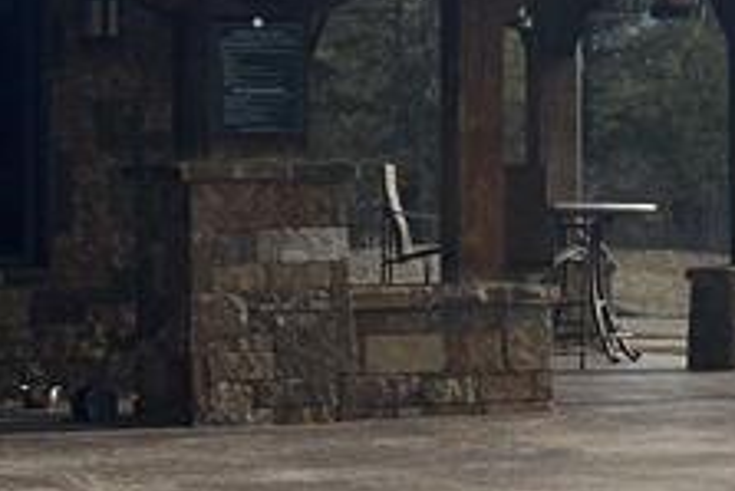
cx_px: 1569
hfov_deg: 8.4
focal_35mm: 229
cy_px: 79
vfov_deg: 6.0
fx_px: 4678
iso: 64
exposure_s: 1/6211
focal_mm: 6.86
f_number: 1.78
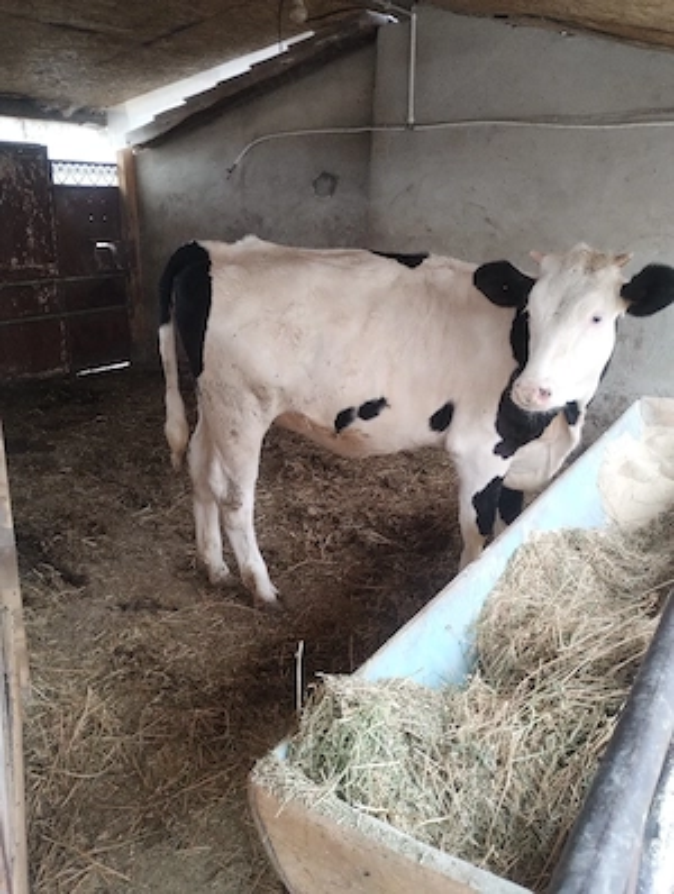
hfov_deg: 49.9
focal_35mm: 28
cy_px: 447
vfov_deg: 63.4
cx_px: 337
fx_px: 725
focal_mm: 4.27
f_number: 1.8
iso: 306
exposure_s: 1/33
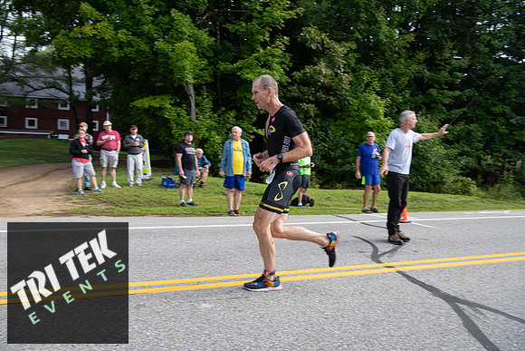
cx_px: 262
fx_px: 438
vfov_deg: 43.6
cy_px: 176
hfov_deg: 61.9
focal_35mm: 30
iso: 200
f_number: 7.1
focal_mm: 30
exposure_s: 1/200
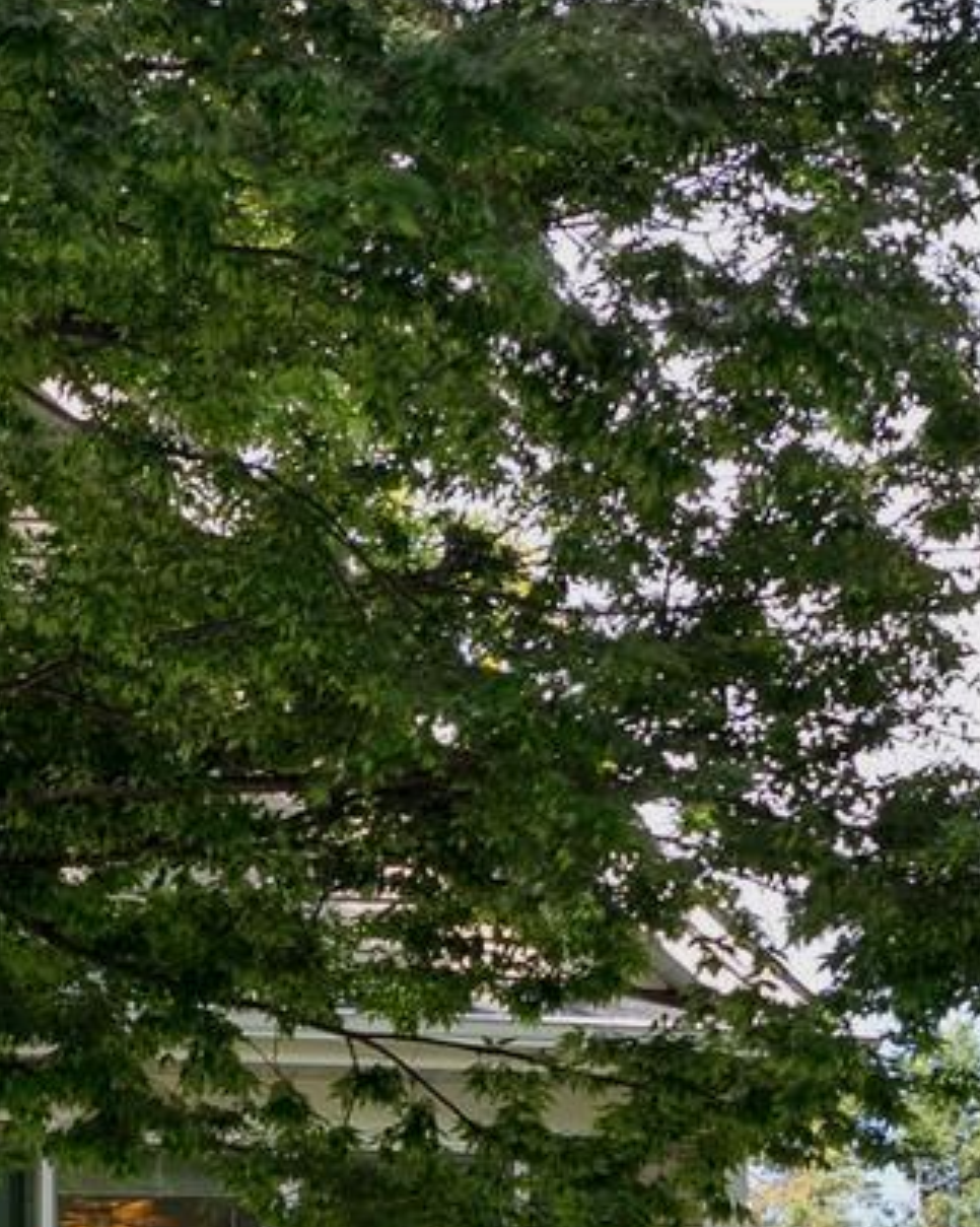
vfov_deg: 11.3
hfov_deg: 8.9
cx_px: -746
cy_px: 1457
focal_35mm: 167
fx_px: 6059
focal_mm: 35
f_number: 9
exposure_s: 1/13
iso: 200
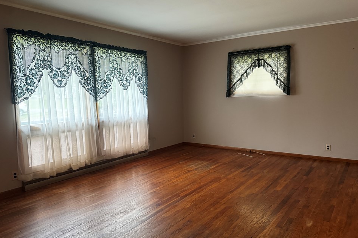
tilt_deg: -7.4
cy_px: 126
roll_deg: +1.3
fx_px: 268
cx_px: 178
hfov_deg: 67.4
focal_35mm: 27
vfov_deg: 47.9
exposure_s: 1/60
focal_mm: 6.76
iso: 800
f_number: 1.78
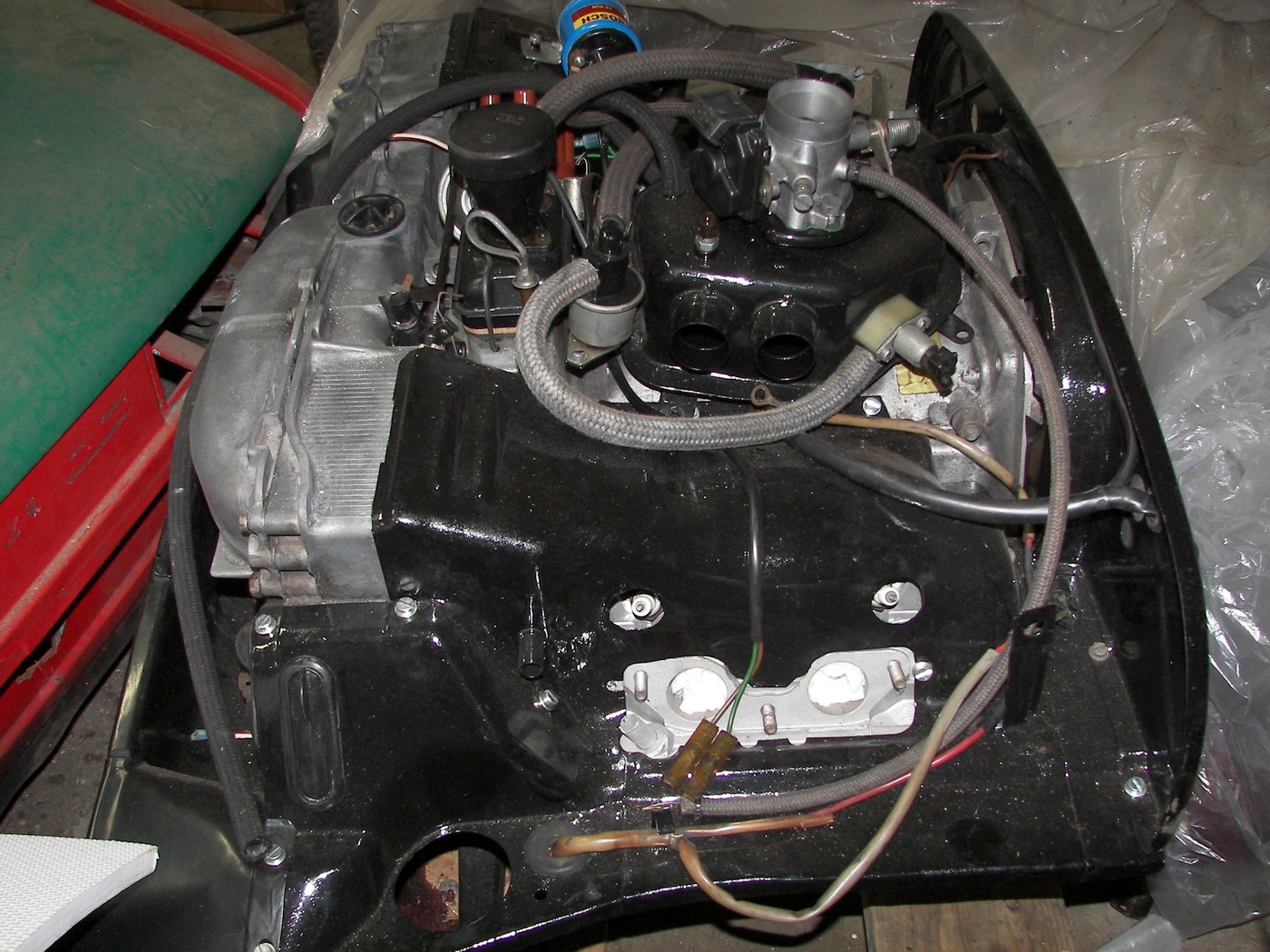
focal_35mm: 36
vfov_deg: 39.7
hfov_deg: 51.4
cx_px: 635
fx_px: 1321
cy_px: 476
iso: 100
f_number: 2.8
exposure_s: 1/30
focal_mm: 6
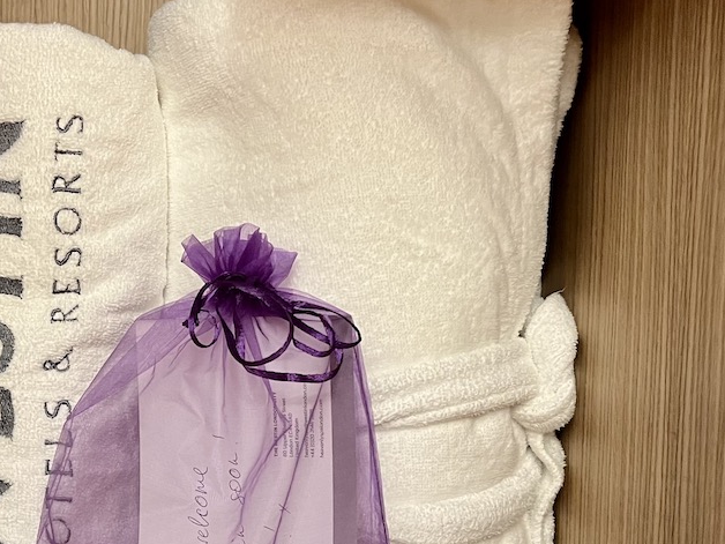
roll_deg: -1.7
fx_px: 1110
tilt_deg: -1.6
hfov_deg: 35.7
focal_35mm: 53
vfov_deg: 27.1
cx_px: 217
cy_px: 423
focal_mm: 5.7
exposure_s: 1/50
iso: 250
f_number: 1.5
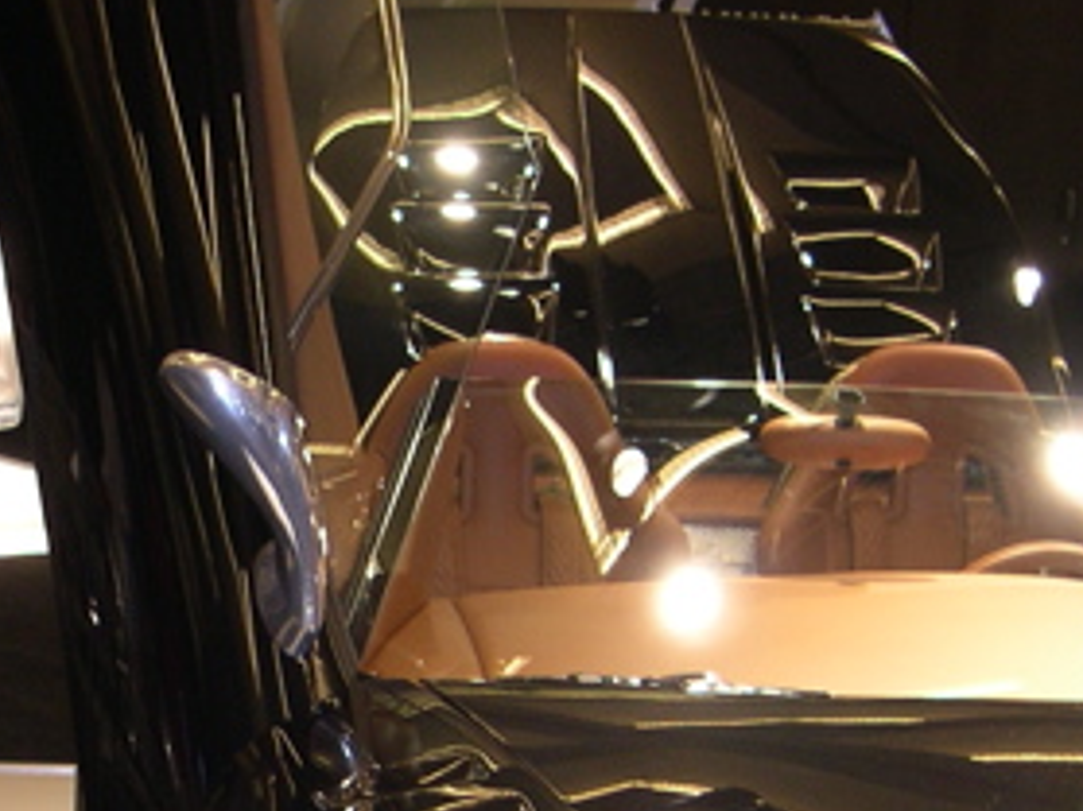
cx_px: 78
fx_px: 3409
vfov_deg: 13.5
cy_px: 675
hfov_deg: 17.7
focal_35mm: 109
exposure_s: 1/30
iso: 100
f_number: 2.8
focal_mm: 8
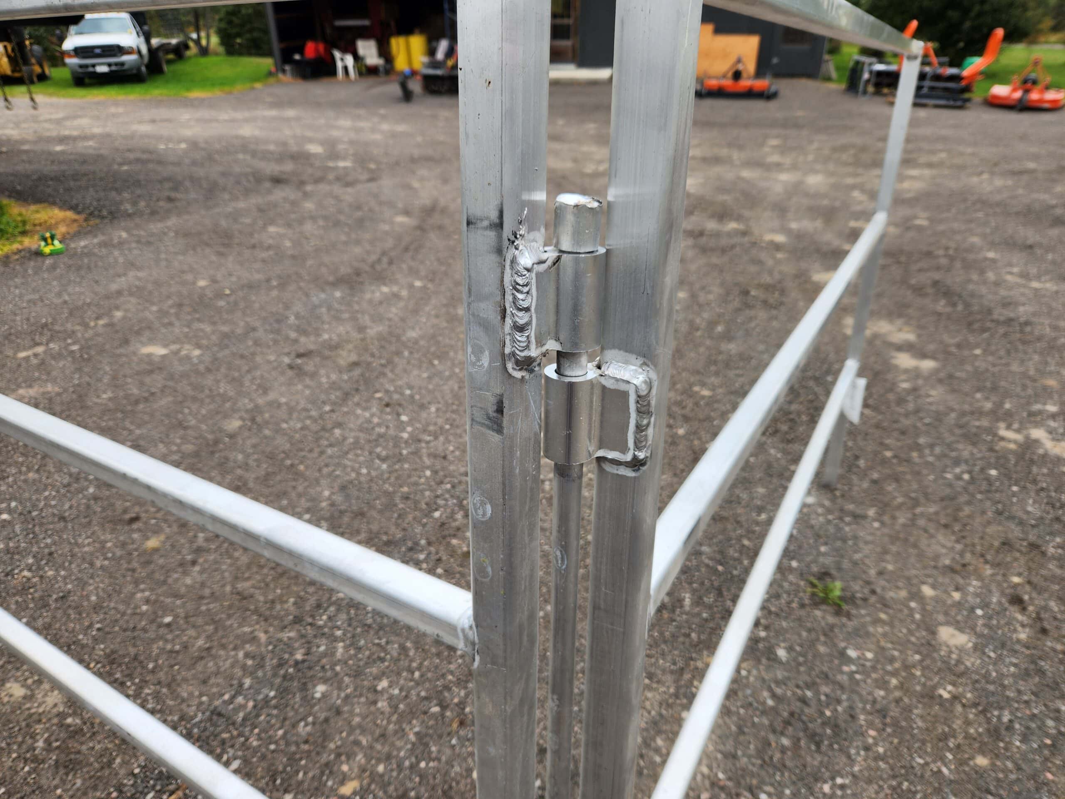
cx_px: 532
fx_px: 708
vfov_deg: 58.9
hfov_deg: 73.9
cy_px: 400
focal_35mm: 23
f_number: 1.8
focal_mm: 5.4
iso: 20
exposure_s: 1/364
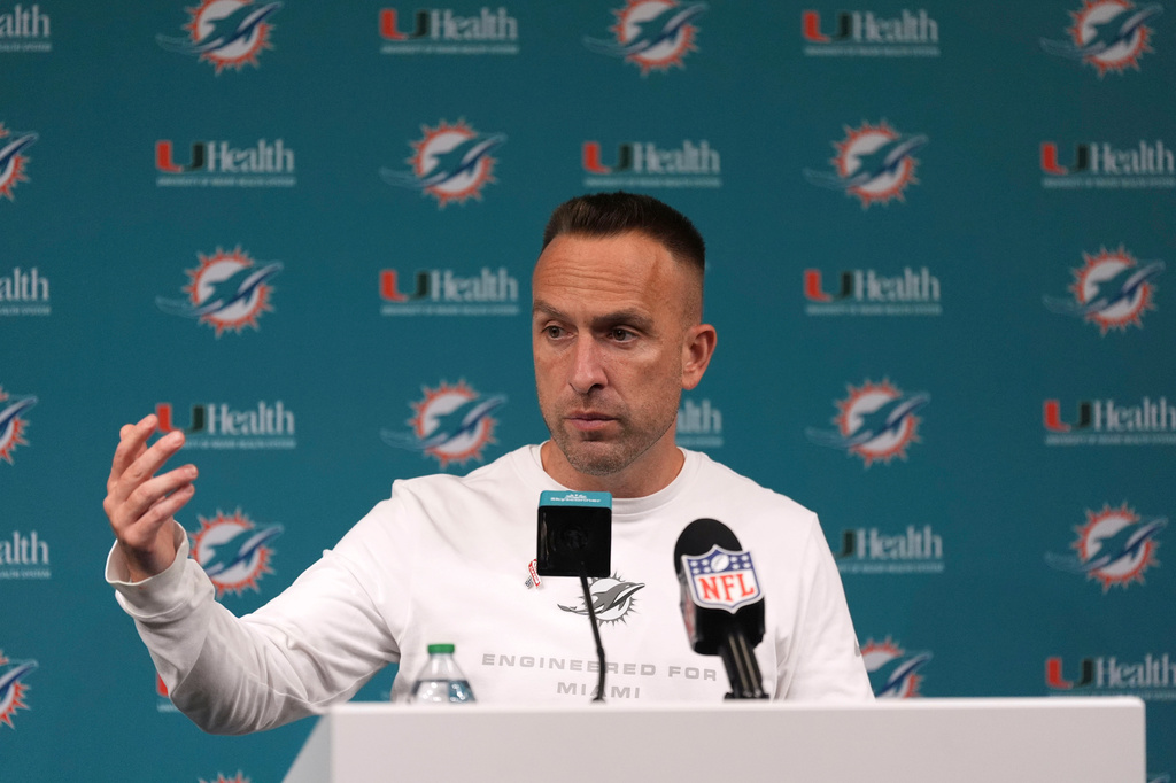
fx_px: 6531
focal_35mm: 200
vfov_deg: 6.9
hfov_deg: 10.3
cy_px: 392
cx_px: 588
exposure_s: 1/2000
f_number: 2.8
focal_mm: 200
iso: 3200
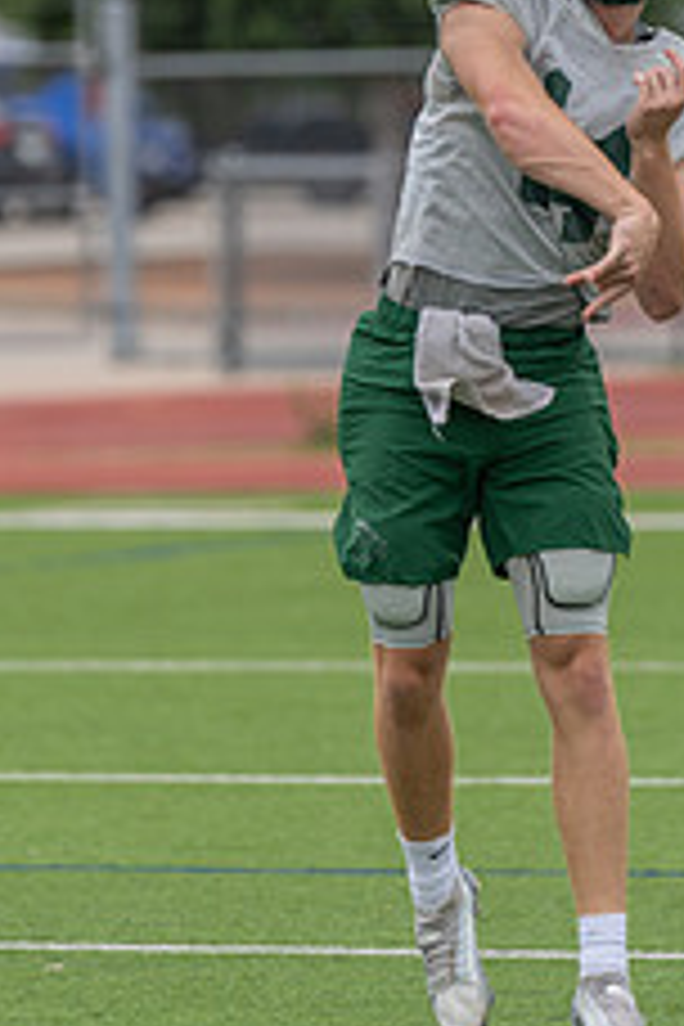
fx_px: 11257
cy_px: 306
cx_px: 486
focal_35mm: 395
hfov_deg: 3.5
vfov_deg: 5.2
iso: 200
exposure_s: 1/1250
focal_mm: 200
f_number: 3.5
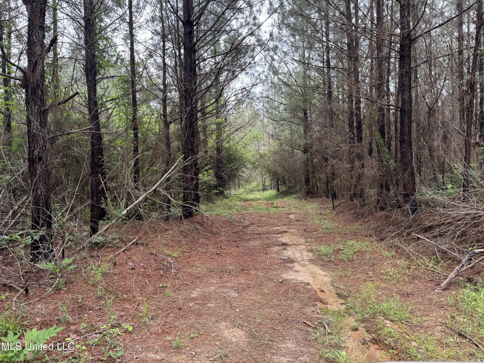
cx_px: 242
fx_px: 336
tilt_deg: -3.3
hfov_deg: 71.6
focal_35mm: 24
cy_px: 182
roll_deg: +1.7
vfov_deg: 56.8
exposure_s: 1/258
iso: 80
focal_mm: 6.76
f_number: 1.78
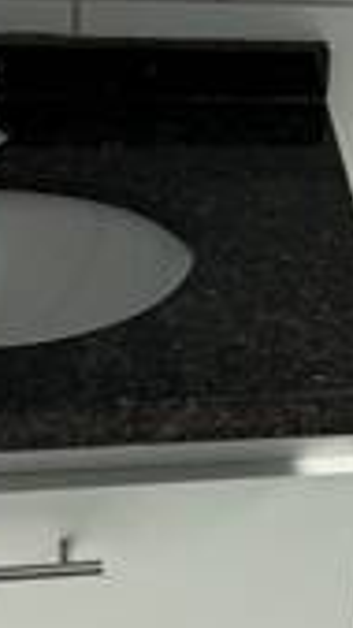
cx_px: 483
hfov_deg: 11.8
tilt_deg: -28.7
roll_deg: -8.6
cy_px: 171
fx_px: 1648
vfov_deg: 21.4
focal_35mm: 99
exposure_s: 1/1314
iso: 80
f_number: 1.78
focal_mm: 6.76
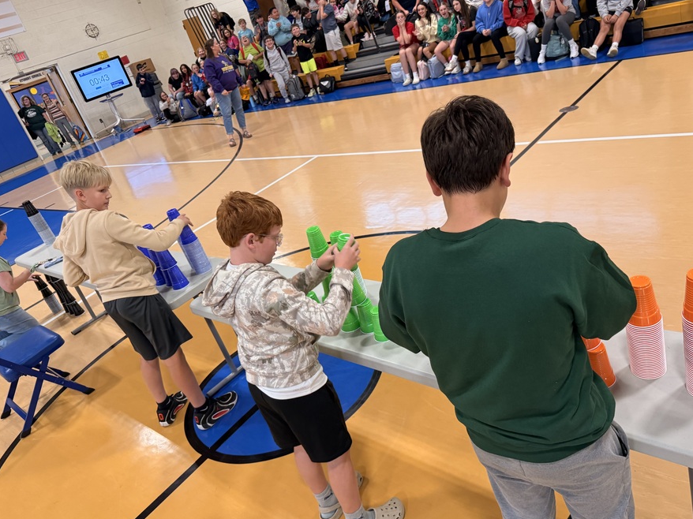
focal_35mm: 28
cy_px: 259
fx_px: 560
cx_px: 376
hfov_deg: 63.4
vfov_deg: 49.7
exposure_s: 1/120
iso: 160
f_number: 1.78
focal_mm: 6.76
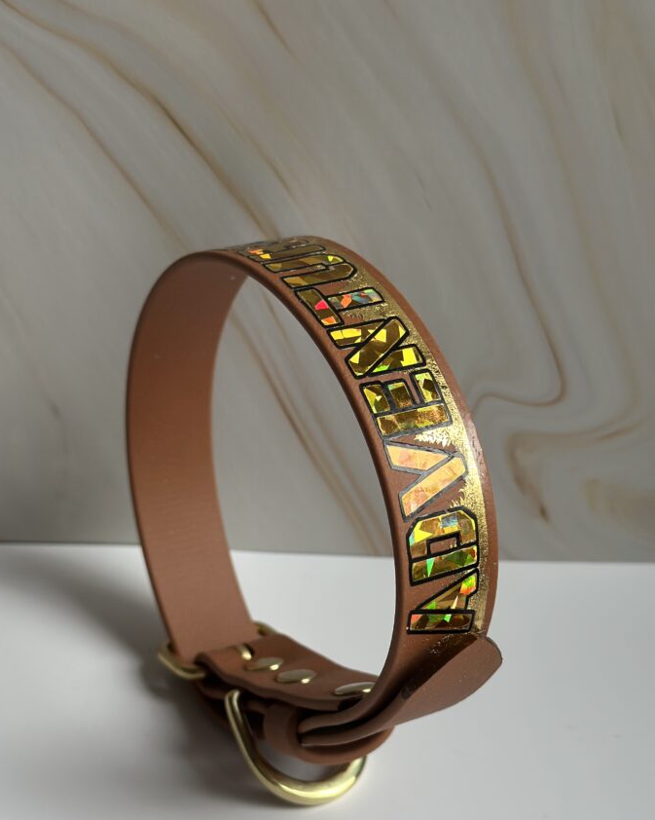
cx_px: 321
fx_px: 1382
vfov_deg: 32.9
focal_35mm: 57
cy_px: 484
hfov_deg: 26.7
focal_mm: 6.86
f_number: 1.78
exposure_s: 1/255
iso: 80
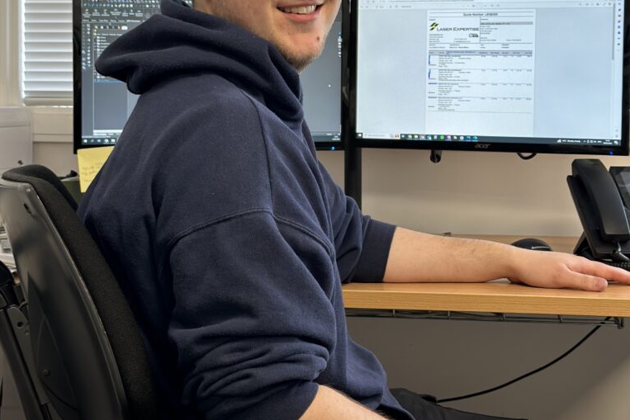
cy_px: 99
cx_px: 315
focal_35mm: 67
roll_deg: +1.1
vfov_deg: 20.1
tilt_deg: +0.3
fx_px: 1173
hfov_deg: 30.1
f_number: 1.78
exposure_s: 1/50
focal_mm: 6.86
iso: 100
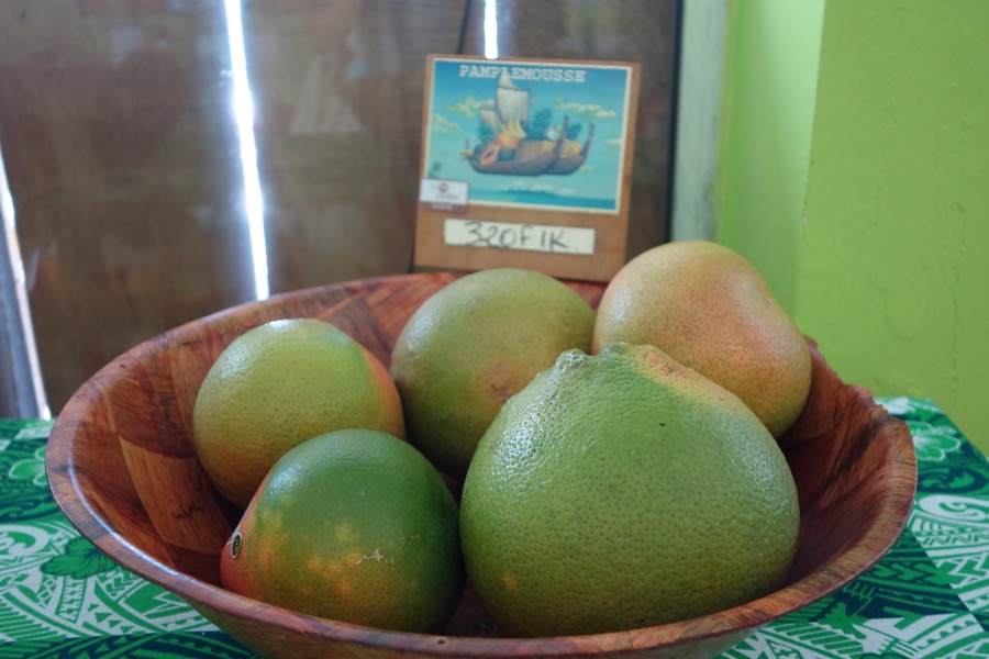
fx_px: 1071
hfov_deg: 49.6
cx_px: 494
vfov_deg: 34.2
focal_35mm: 39
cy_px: 330
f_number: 2.8
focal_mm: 14.57
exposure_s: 1/40
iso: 320
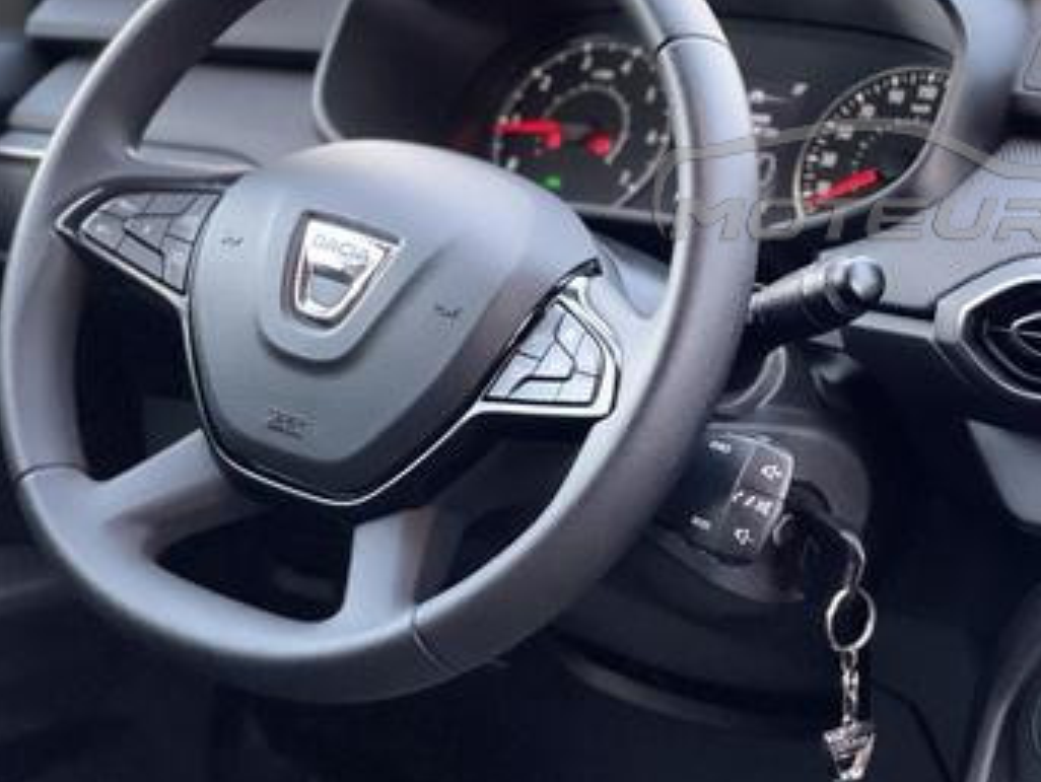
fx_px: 3671
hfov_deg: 16.0
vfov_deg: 12.1
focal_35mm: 122
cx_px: 919
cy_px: 178
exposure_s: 1/40
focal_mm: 7.5
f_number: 2.2
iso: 250
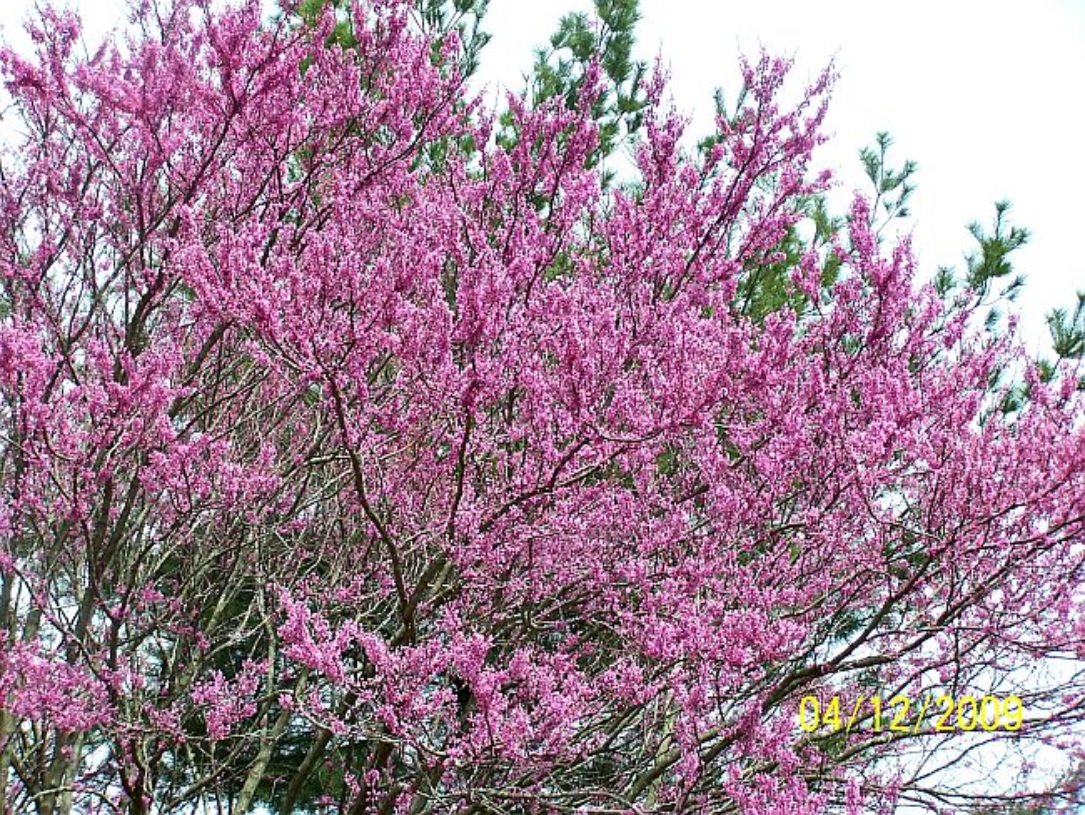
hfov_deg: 23.8
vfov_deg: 18.0
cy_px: 408
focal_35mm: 82
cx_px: 542
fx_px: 2571
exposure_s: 1/500
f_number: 3.2
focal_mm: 13.7
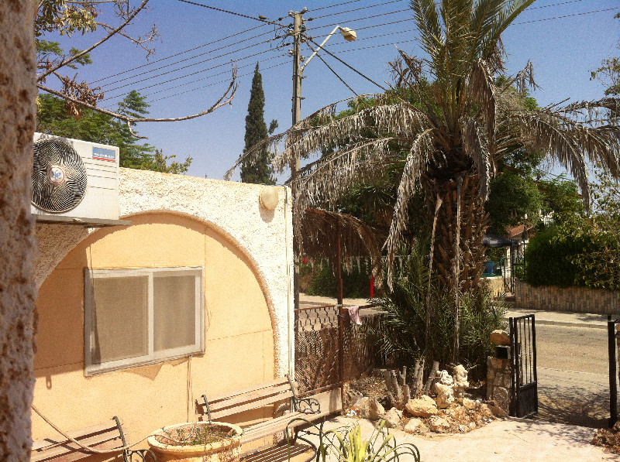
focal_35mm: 35
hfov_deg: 52.7
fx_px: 626
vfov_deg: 40.6
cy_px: 231
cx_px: 310
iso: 80
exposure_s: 1/2320
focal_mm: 3.85
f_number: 2.8
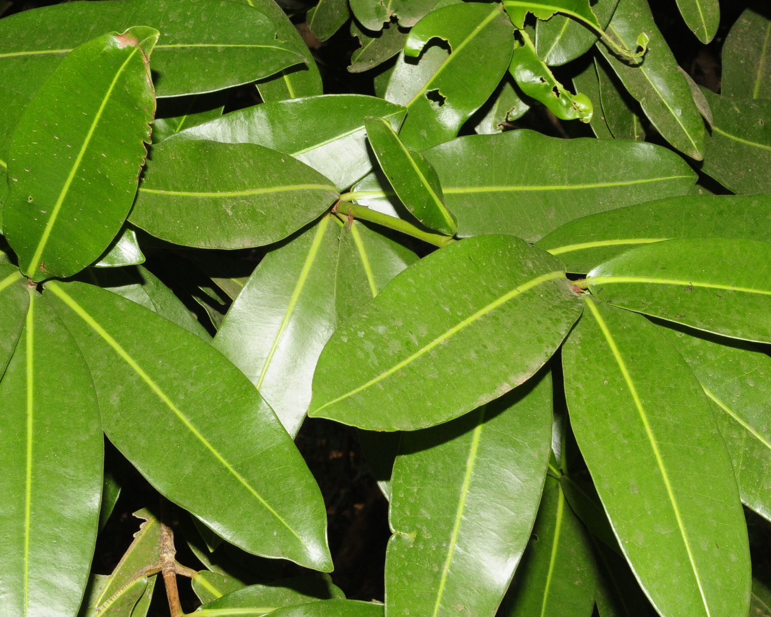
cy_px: 296
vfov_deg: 19.2
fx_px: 1825
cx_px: 251
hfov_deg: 23.7
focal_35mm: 80
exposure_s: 1/160
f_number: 14
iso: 640
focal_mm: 28
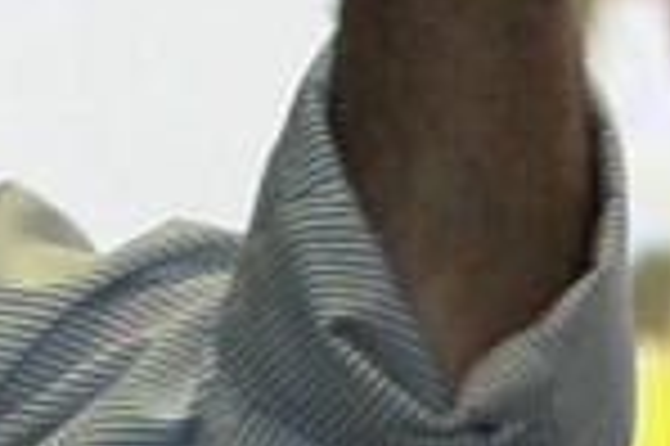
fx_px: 5875
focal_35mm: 316
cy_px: -52
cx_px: 220
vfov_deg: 4.3
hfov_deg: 6.5
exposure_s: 1/160
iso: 1600
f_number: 3.2
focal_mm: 48
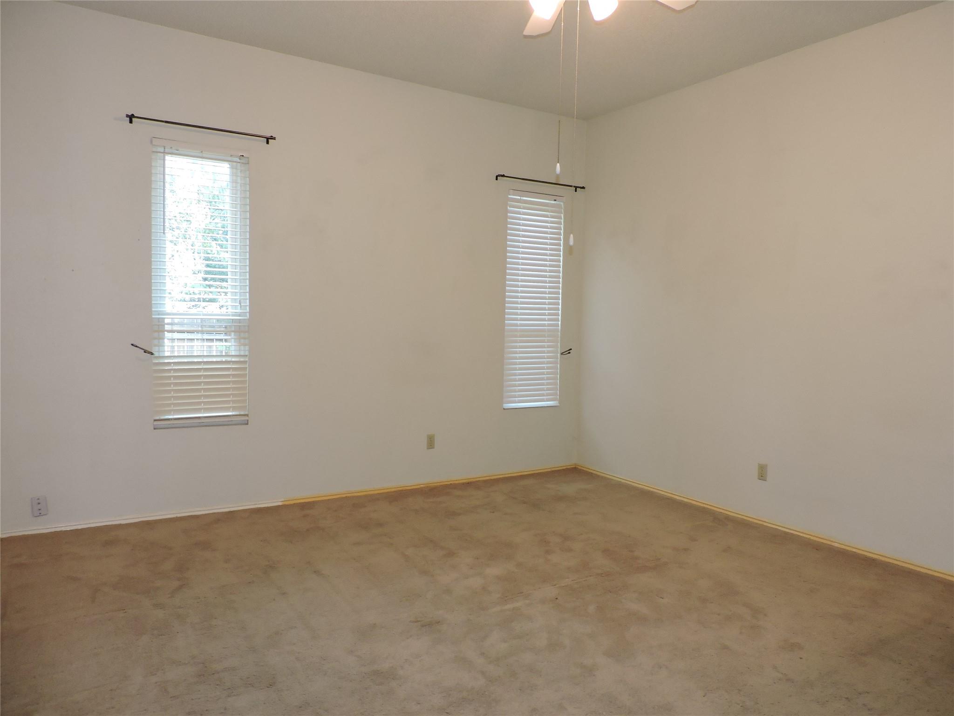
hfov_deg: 71.6
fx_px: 661
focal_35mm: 24
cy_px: 358
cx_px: 477
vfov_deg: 56.8
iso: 360
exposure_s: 1/40
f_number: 3
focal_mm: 4.3
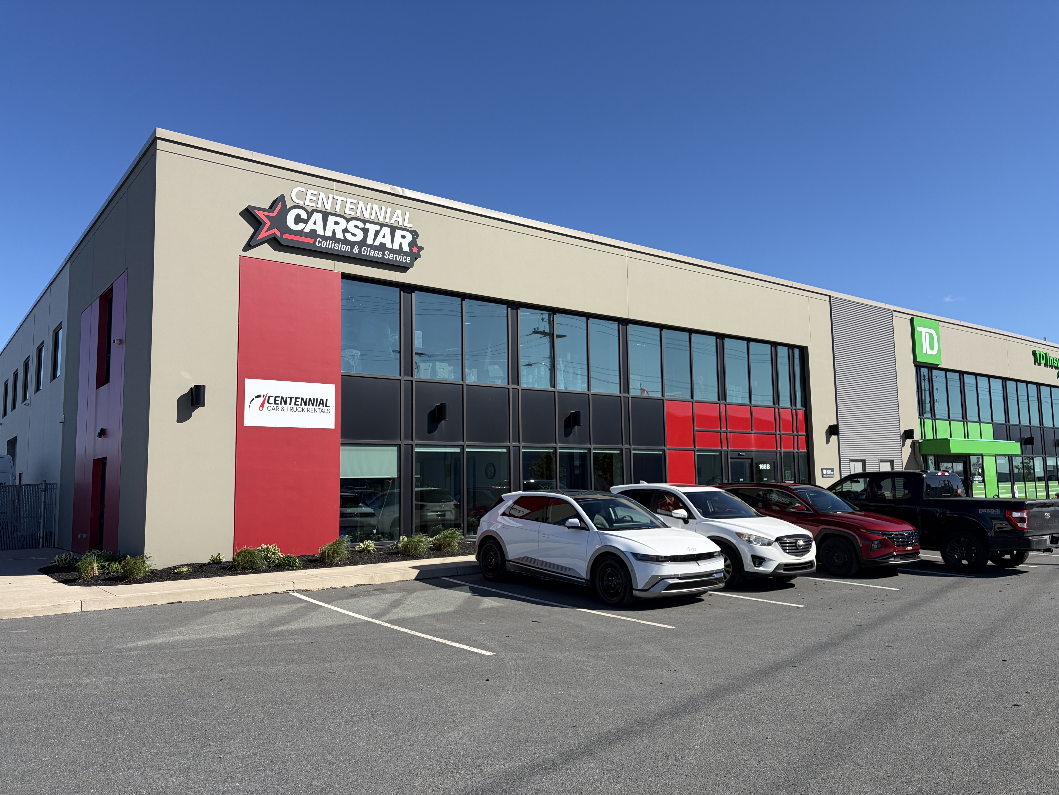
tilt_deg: +6.0
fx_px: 795
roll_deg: +0.6
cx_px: 530
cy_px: 398
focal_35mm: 26
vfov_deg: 53.1
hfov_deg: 67.3
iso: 50
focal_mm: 5.96
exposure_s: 1/4950
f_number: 1.6
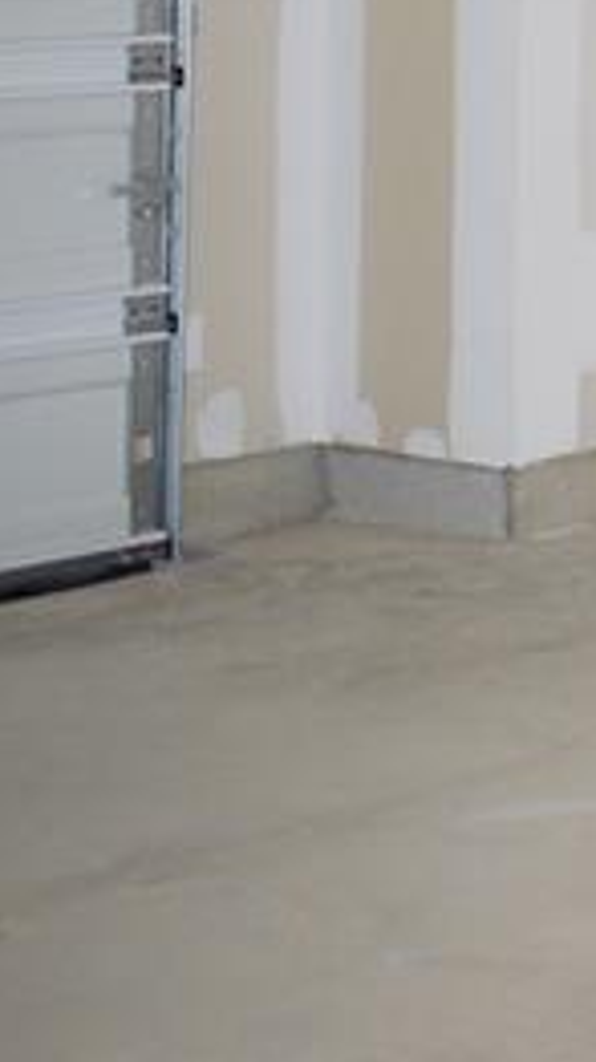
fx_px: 3462
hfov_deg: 8.4
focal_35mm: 123
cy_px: -203
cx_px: 1739
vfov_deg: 16.7
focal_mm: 20
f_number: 4
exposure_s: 1/60
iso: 560
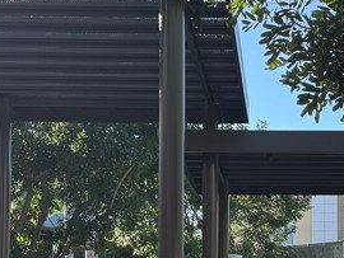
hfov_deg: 21.2
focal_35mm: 91
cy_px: 248
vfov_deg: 16.0
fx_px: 905
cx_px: 290
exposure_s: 1/609
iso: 80
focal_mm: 6.76
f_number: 1.78
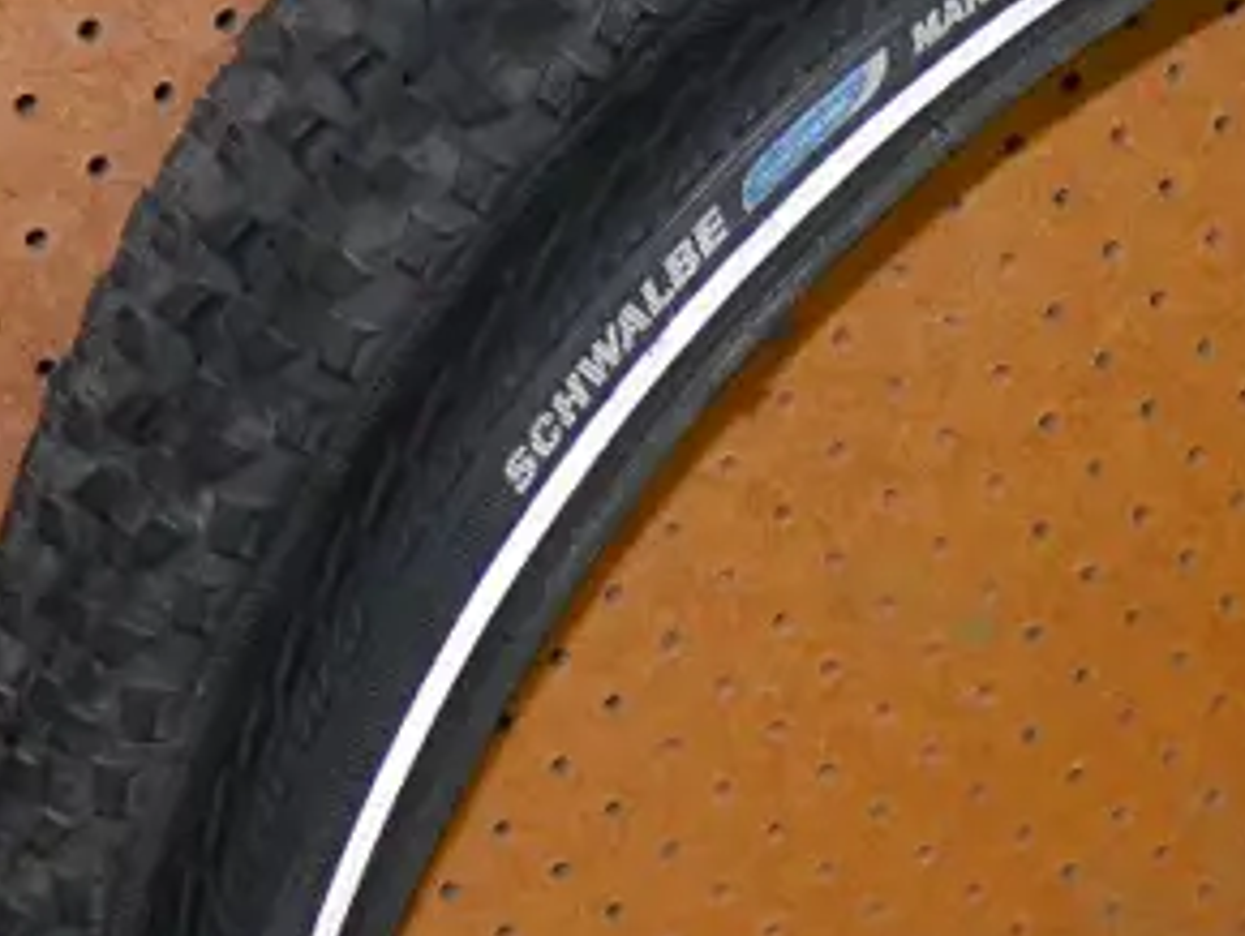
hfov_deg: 18.1
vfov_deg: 13.8
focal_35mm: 106
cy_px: 891
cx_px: 1224
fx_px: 3816
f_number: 4
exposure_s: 1/60
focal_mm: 15
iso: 3200
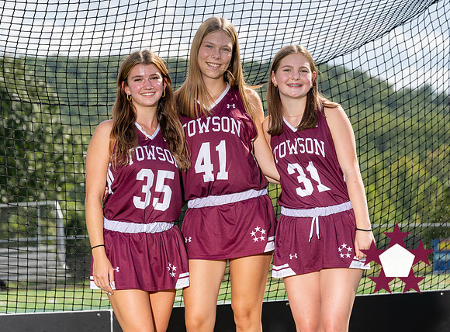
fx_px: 1836
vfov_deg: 10.3
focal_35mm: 142
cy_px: 184
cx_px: 259
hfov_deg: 14.0
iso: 50
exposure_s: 1/250
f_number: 5.6
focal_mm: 99
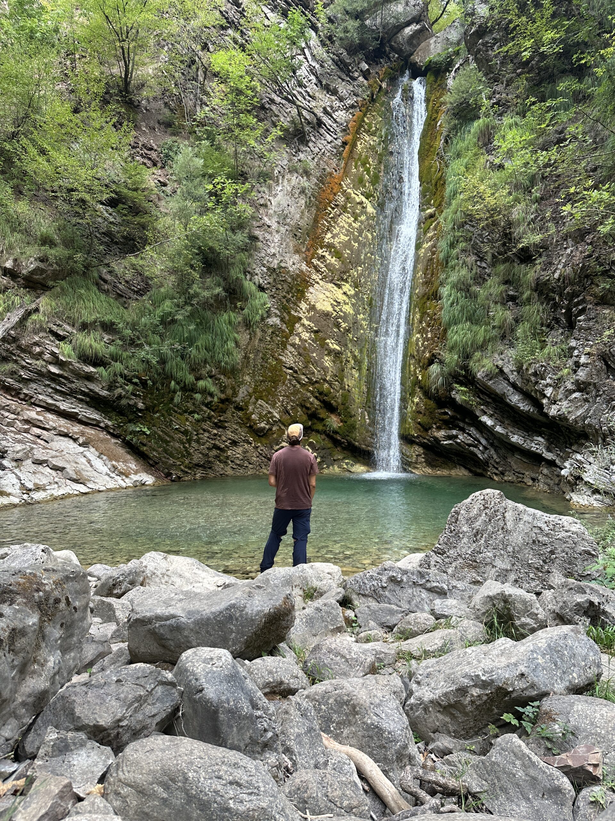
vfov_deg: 71.6
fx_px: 569
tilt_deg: +1.4
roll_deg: +1.0
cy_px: 410
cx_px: 308
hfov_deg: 56.8
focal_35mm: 24
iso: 64
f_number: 1.78
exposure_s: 1/170
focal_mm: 6.86
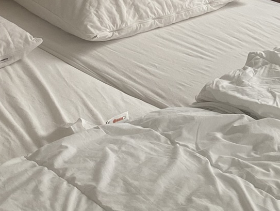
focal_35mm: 98
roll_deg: +1.7
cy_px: -134
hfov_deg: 20.0
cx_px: 185
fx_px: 793
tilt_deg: -10.3
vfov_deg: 13.9
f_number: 1.8
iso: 64
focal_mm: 4.25
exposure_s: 1/121
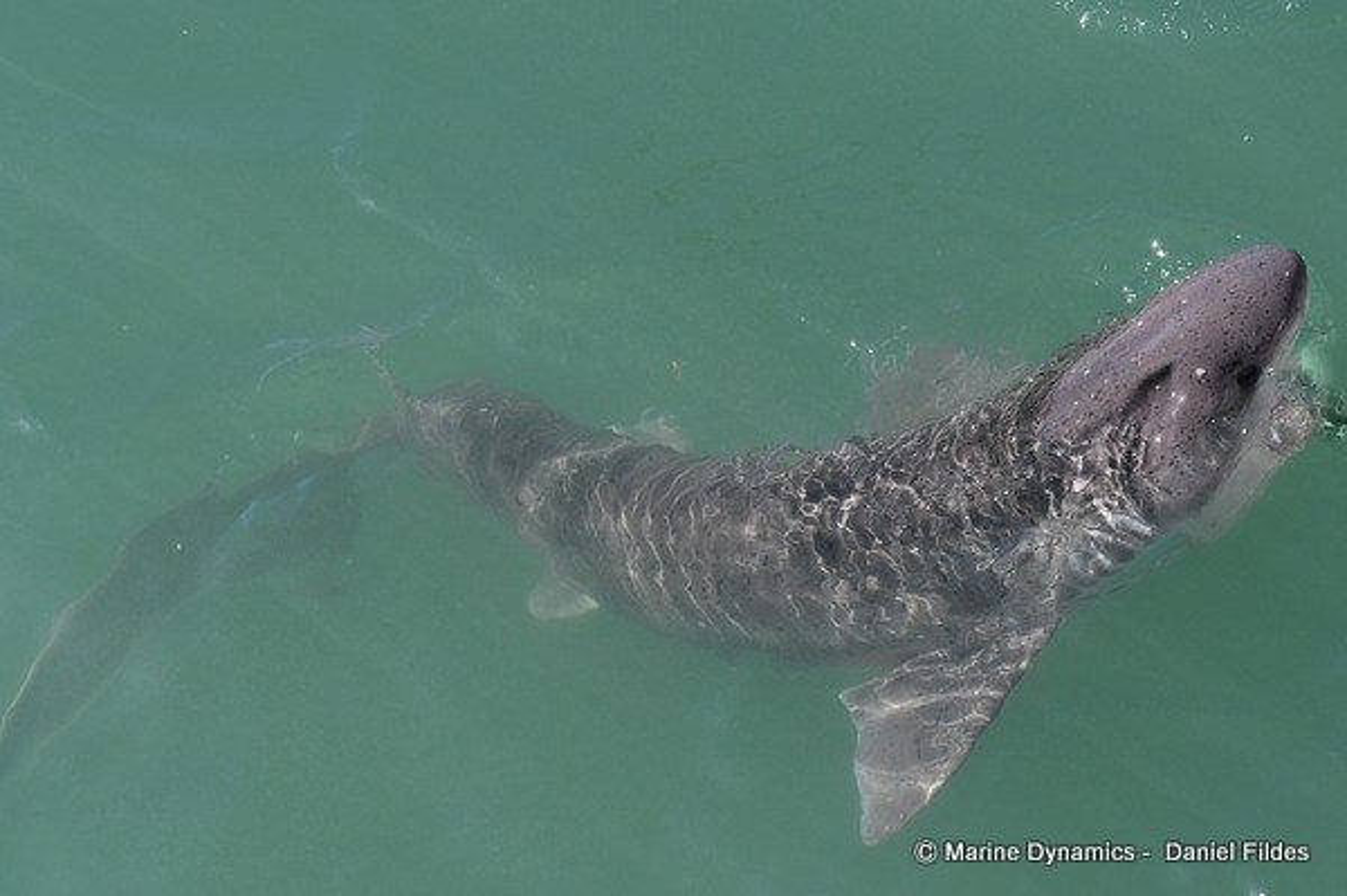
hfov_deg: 19.5
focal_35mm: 105
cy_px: 448
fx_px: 3925
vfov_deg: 13.0
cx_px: 674
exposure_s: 1/1600
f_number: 7.1
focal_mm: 70
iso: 500
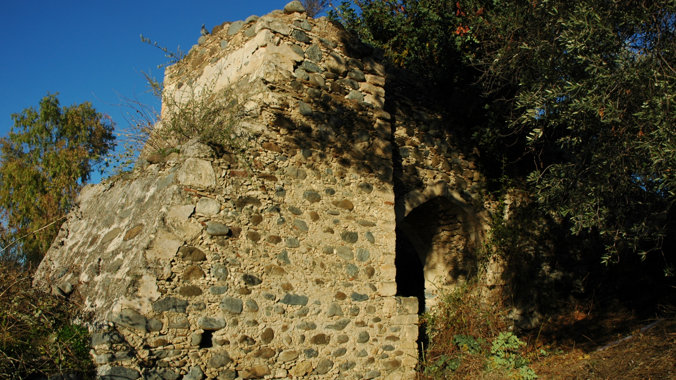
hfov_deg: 66.1
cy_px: 205
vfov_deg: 40.1
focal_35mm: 29
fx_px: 520
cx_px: 336
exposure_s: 1/320
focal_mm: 18
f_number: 10
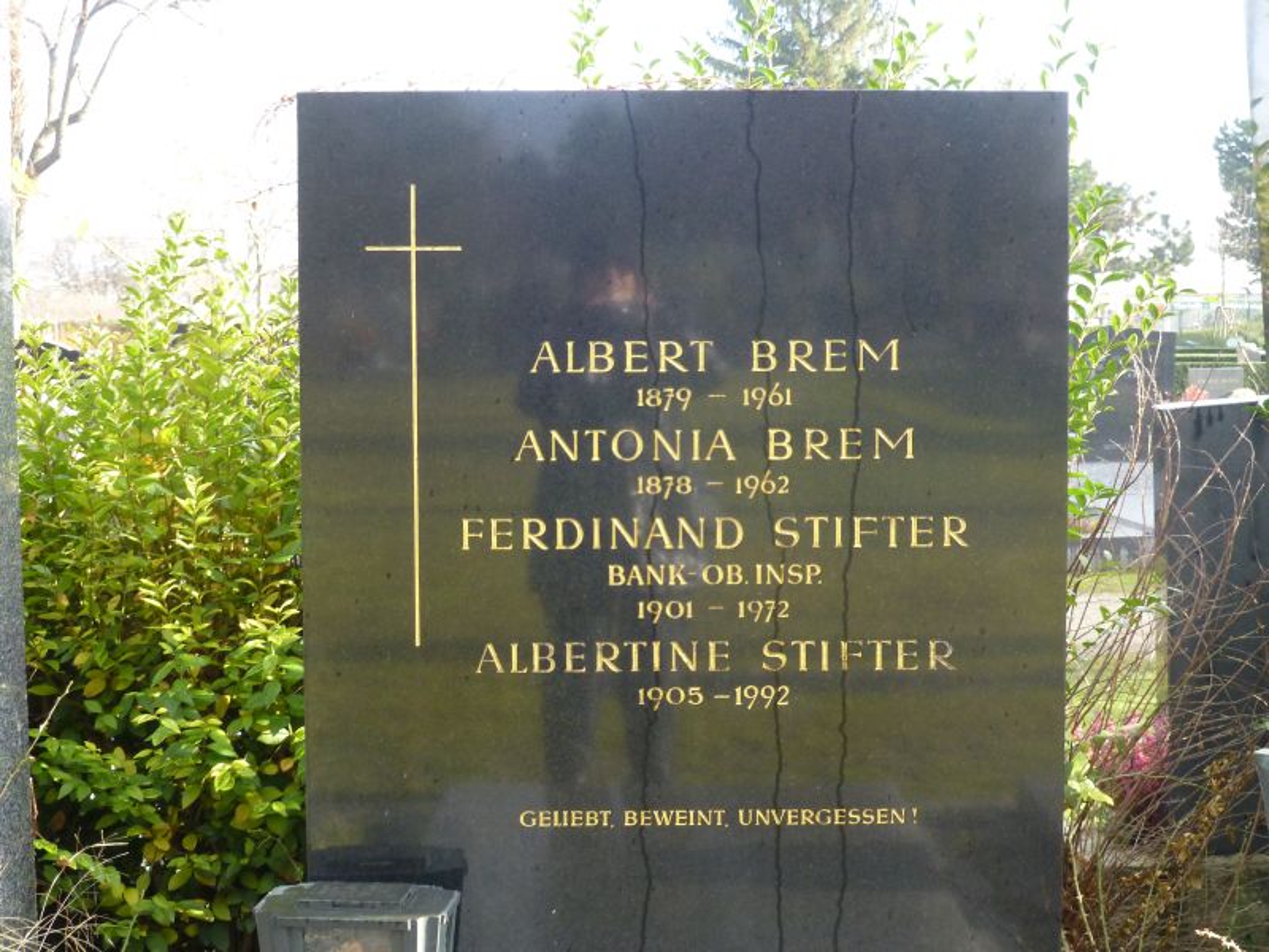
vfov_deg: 23.7
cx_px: 634
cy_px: 476
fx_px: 2273
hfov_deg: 31.2
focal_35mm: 62
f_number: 4.8
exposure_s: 1/125
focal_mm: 11
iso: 250
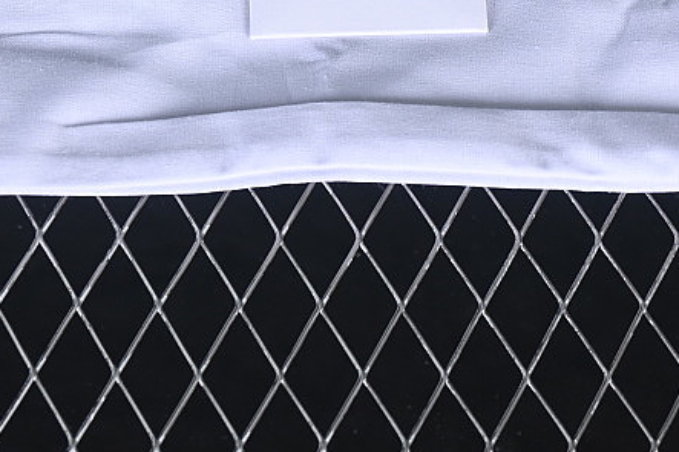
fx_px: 3035
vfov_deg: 8.4
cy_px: -97
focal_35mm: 161
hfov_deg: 12.8
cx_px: 319
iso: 160
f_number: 7.1
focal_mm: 44
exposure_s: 1/80
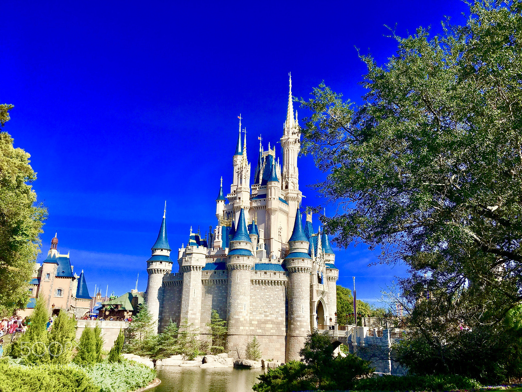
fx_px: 437
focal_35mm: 29
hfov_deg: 61.7
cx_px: 261
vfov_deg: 48.2
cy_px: 196
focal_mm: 4.15
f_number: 2.2
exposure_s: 1/1709
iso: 25
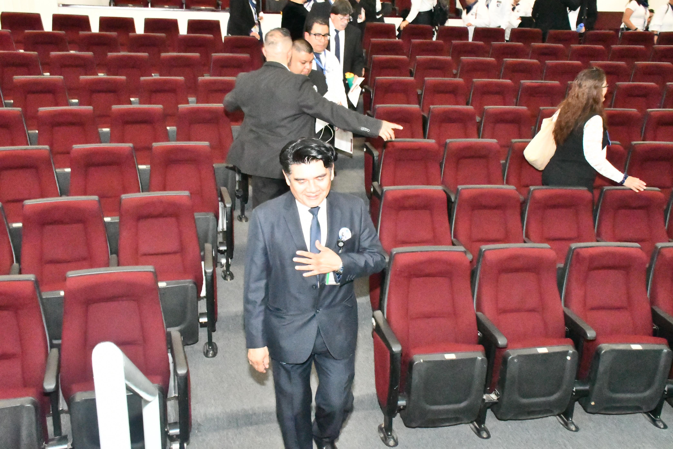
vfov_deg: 38.9
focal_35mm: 34
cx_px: 336
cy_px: 224
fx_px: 636
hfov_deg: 55.8
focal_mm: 23
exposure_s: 1/60
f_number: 10
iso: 40000
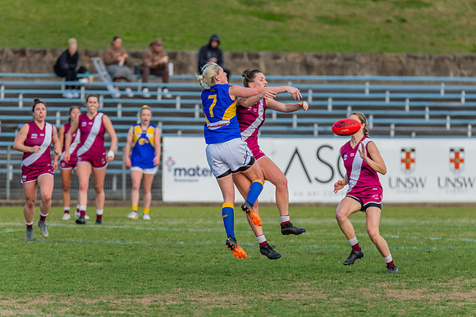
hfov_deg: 4.0
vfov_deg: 2.7
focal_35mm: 516
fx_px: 6828
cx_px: 248
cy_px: 141
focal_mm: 420
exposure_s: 1/1600
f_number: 7.1
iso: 800
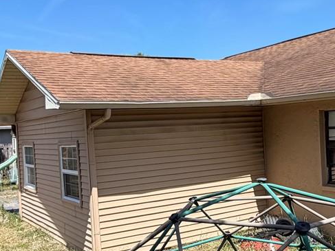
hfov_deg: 41.2
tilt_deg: -2.3
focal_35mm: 46
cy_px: 142
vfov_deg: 31.5
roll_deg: +3.4
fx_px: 445
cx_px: 164
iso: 32
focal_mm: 2.22
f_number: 2.2
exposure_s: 1/770
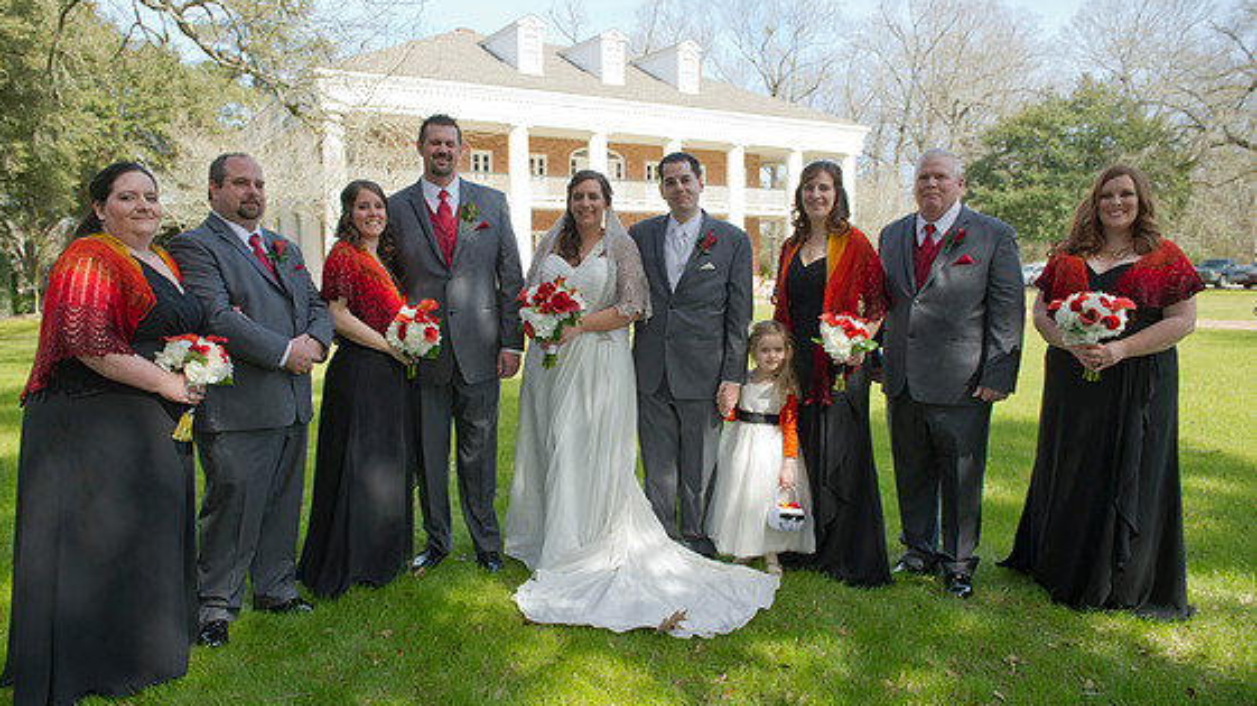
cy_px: 336
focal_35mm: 26
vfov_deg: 44.3
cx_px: 609
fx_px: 866
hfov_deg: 71.9
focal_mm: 24
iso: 200
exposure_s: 1/320
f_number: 5
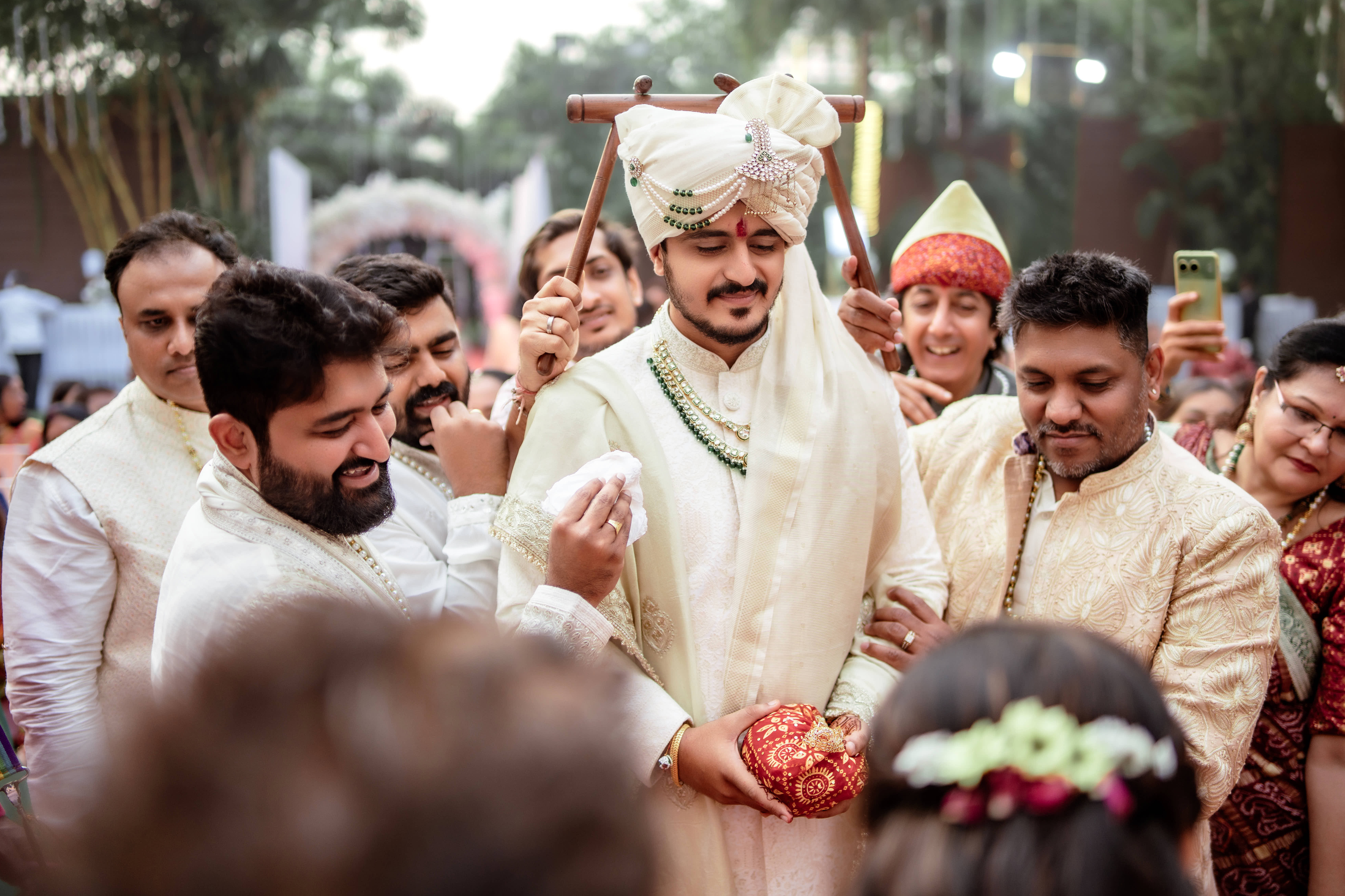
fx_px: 1345
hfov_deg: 53.1
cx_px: 669
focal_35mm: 36
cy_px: 452
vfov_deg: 36.9
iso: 160
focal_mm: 35
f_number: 1.4
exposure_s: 1/320
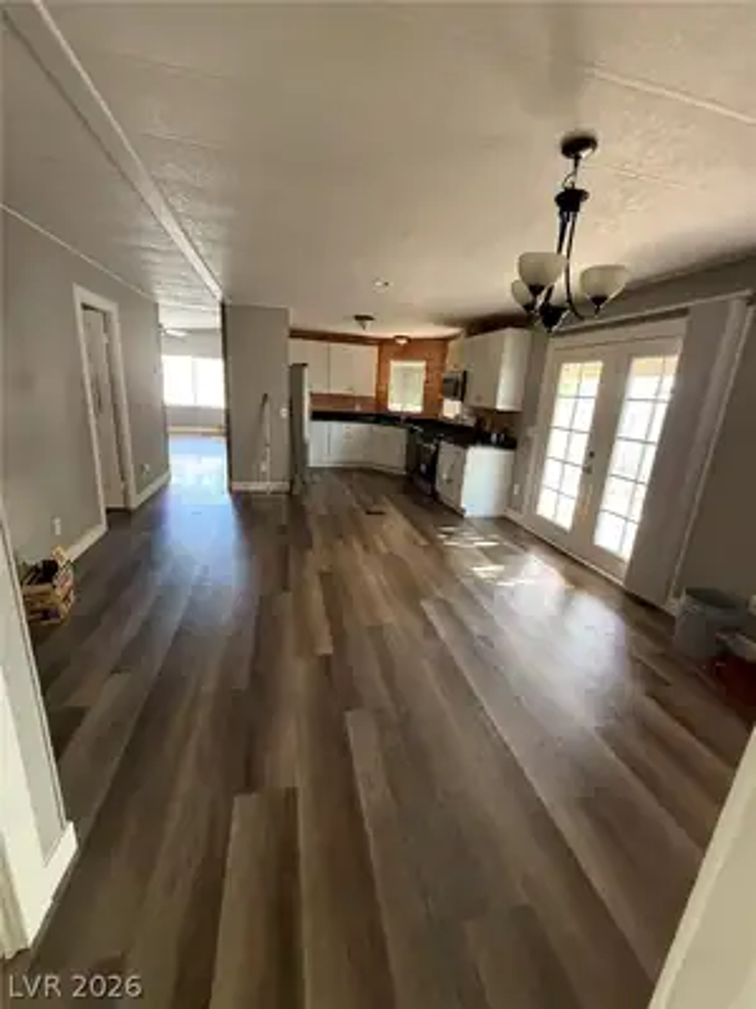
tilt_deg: -14.7
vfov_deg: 102.1
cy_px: 504
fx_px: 408
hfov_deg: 85.7
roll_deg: -4.6
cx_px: 378
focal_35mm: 14
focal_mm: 2.22
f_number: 2.2
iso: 640
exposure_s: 1/60
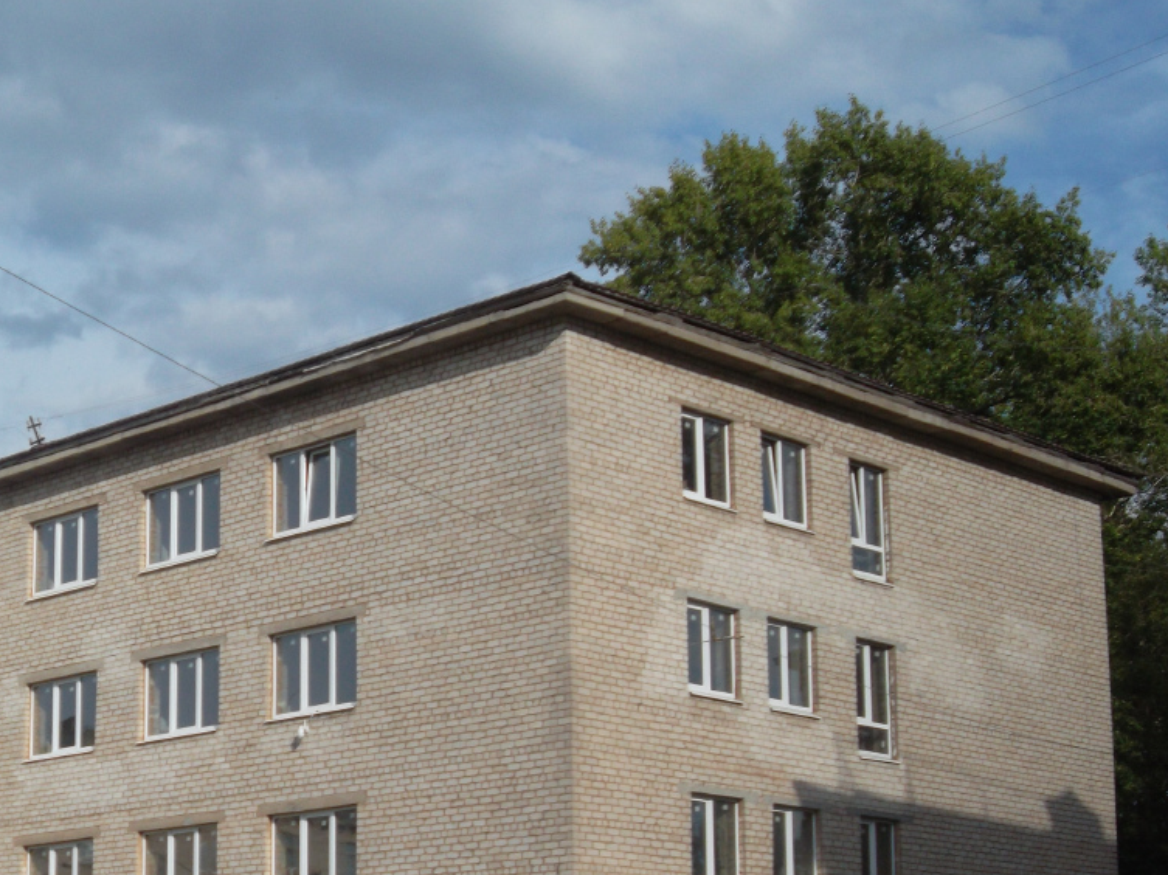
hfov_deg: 25.3
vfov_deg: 19.3
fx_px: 2563
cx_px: 242
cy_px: 643
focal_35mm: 76
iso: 80
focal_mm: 7.8
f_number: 4.5
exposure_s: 1/800
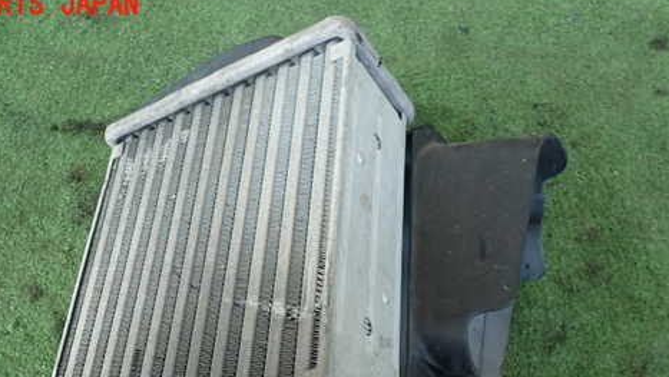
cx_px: 308
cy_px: 310
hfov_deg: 56.5
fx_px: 621
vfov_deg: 32.7
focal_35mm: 35
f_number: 2.8
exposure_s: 1/60
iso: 100
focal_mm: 4.5
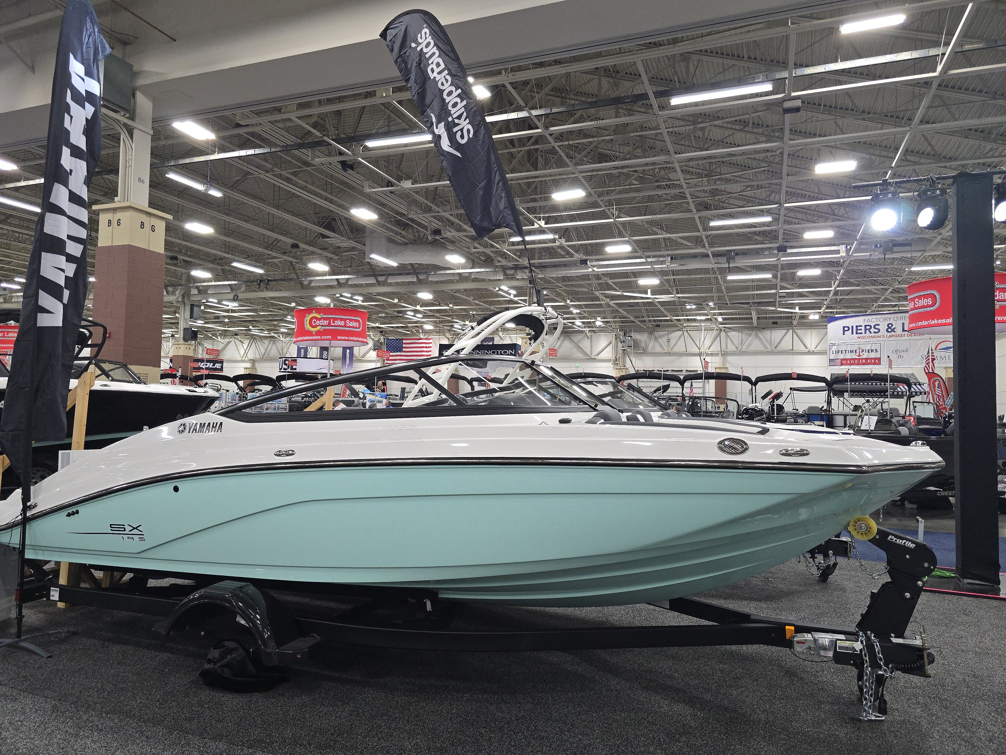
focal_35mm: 23
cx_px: 503
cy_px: 378
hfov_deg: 73.9
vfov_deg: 58.9
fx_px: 668
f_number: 1.7
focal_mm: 6.3
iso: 250
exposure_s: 1/120
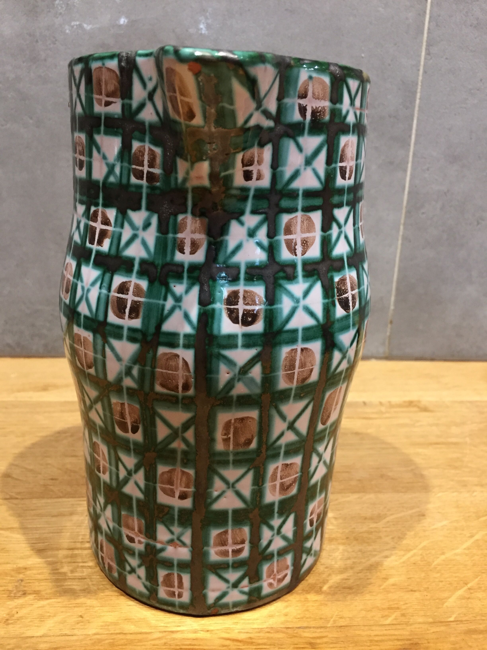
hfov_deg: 48.2
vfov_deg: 61.7
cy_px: 325
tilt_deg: -17.3
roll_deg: -2.1
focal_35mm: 29
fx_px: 544
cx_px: 244
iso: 250
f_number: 2.2
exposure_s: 1/33
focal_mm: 4.15
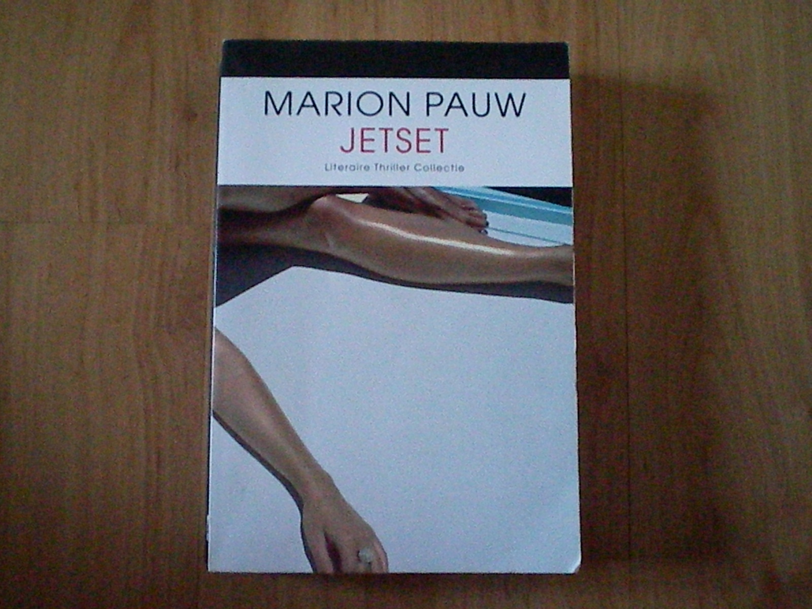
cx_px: 406
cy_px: 304
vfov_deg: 37.7
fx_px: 891
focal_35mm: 38
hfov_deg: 49.0
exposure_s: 1/50
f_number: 3.1
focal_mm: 6.3
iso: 2007
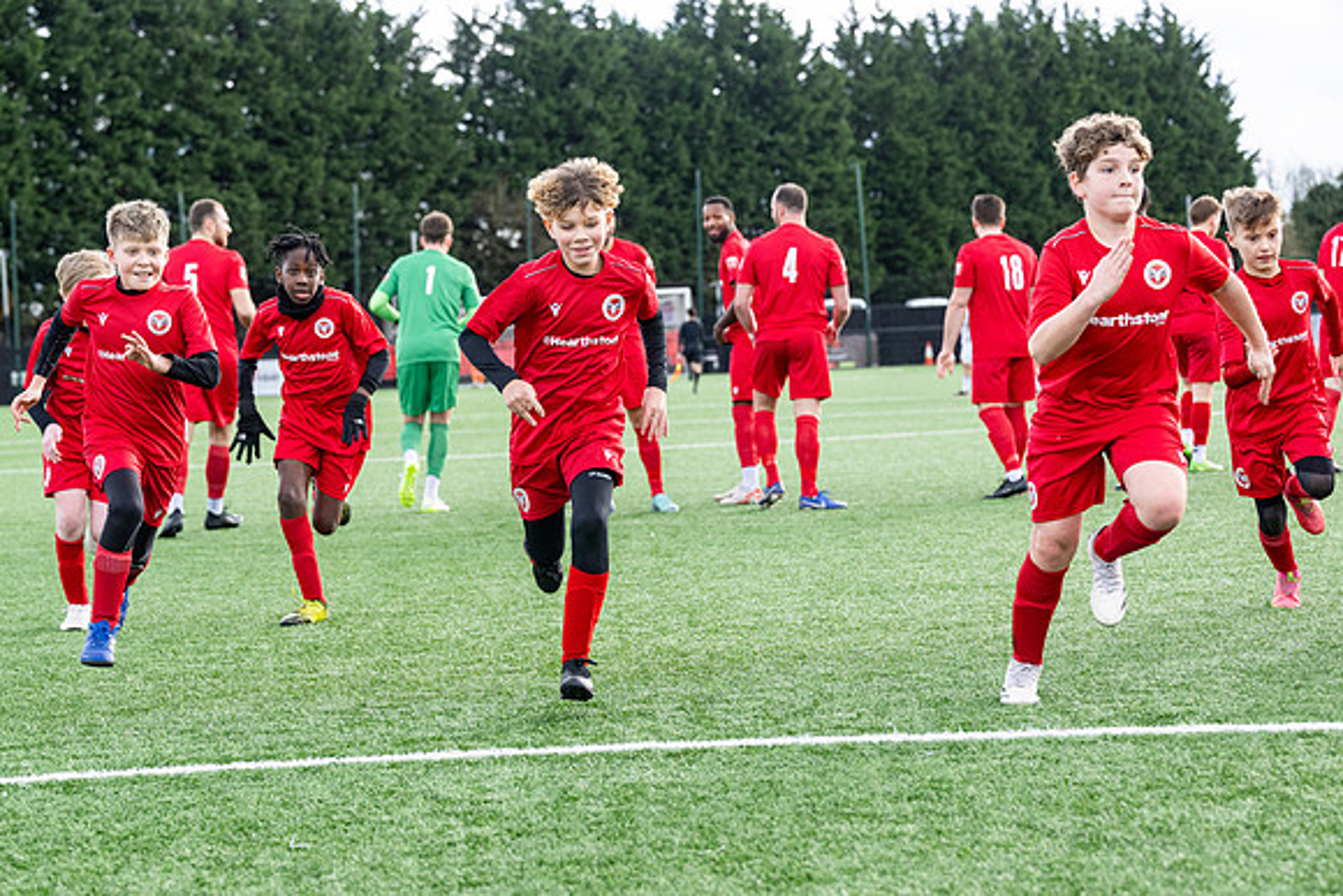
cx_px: 627
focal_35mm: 80
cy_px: 511
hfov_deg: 25.3
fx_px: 2988
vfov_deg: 17.1
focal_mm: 70
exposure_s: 1/1250
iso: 800
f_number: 4
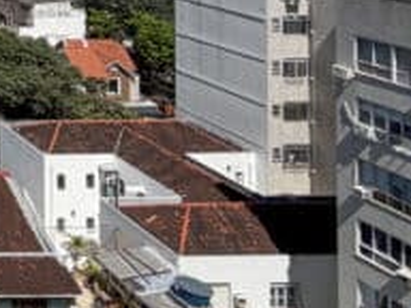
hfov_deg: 21.4
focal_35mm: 56
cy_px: -145
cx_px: -340
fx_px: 665
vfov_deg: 22.0
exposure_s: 1/1400
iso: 20
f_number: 2.2
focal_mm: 2.22
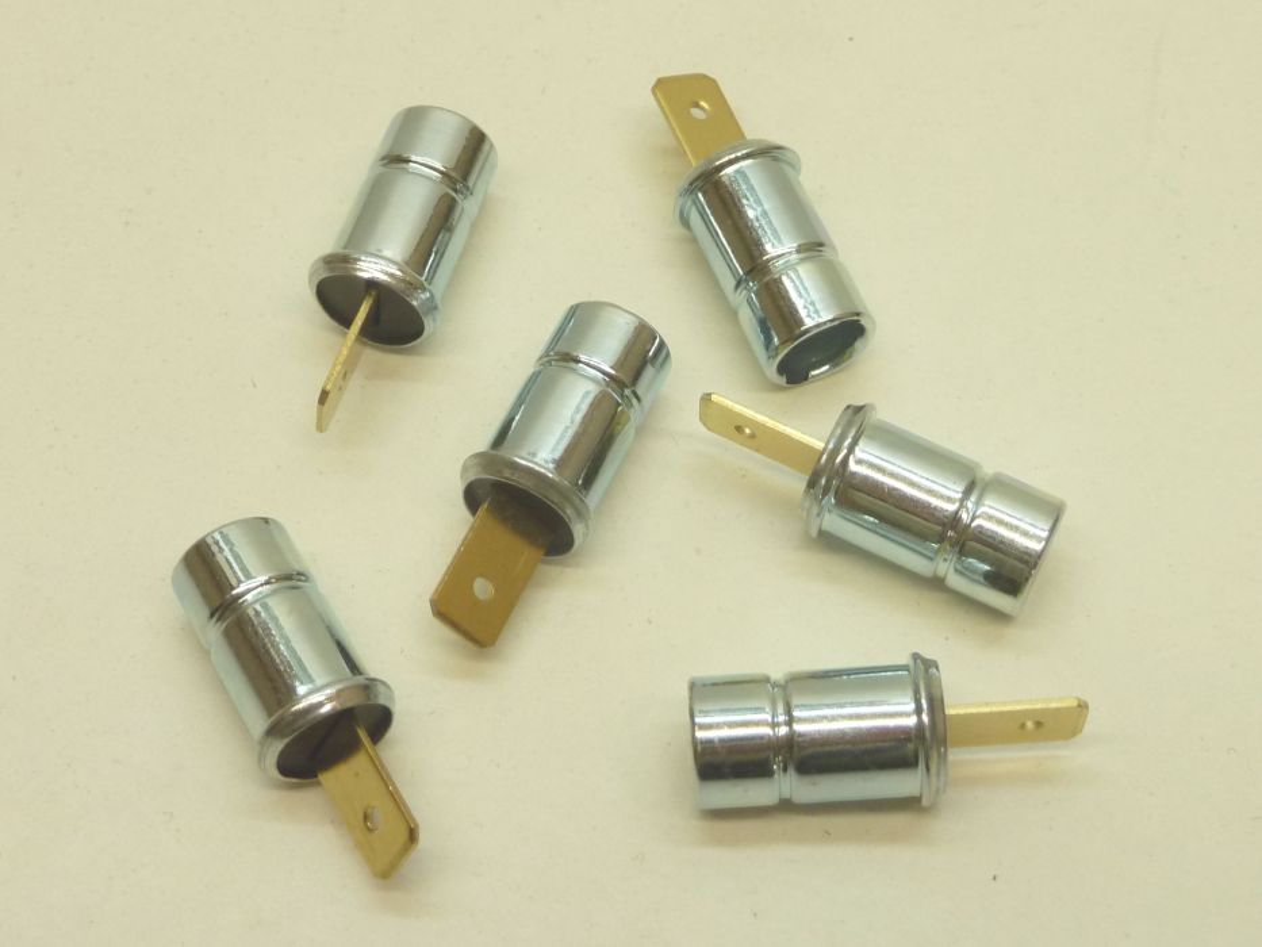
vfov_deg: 32.9
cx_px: 631
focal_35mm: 44
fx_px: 1604
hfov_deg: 42.9
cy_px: 474
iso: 200
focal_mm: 7.3
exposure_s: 1/30
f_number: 3.7
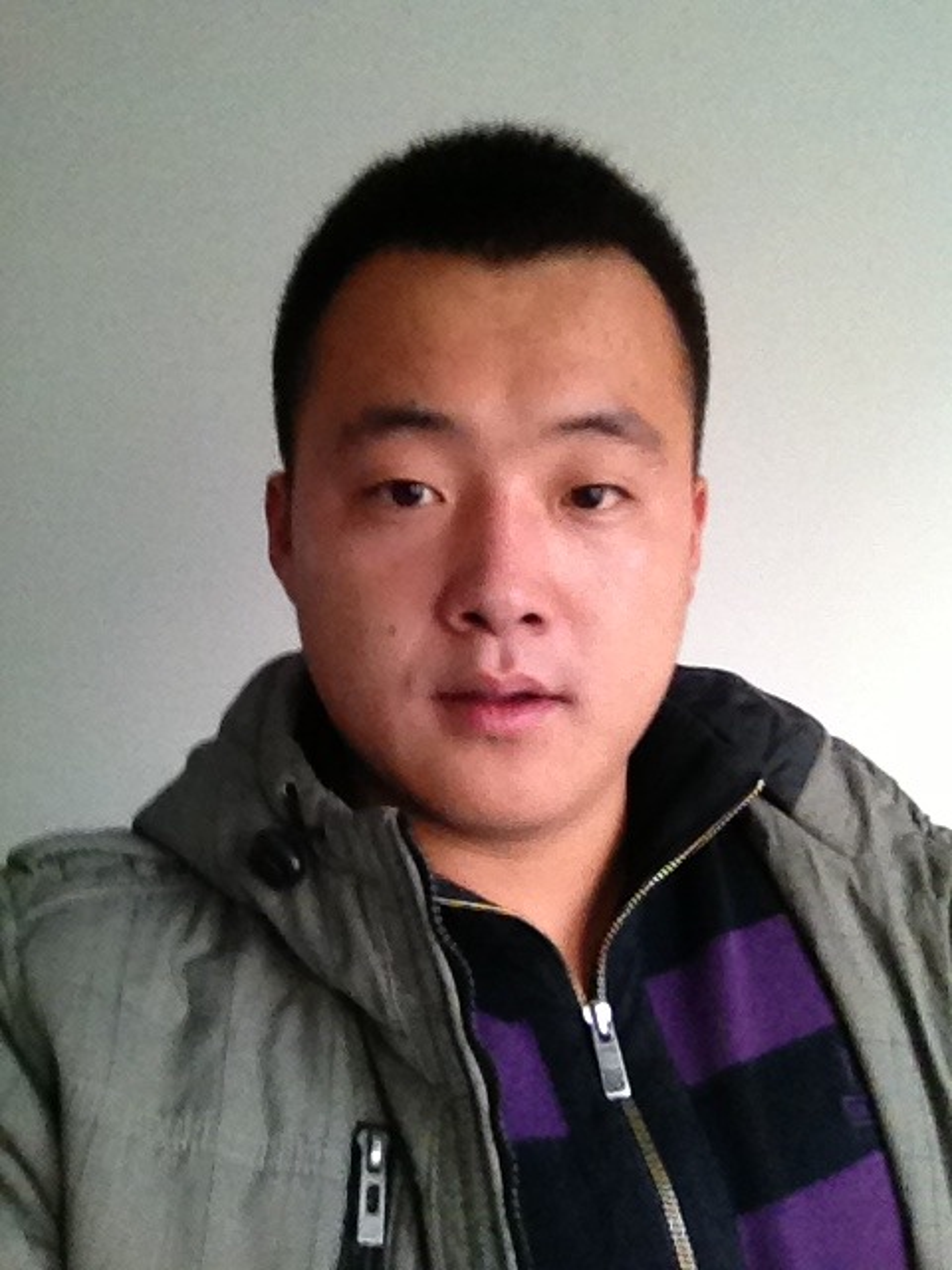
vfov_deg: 52.6
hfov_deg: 40.7
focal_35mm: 35
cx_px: 476
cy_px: 635
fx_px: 1283
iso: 400
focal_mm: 1.85
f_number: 2.4
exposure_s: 1/30
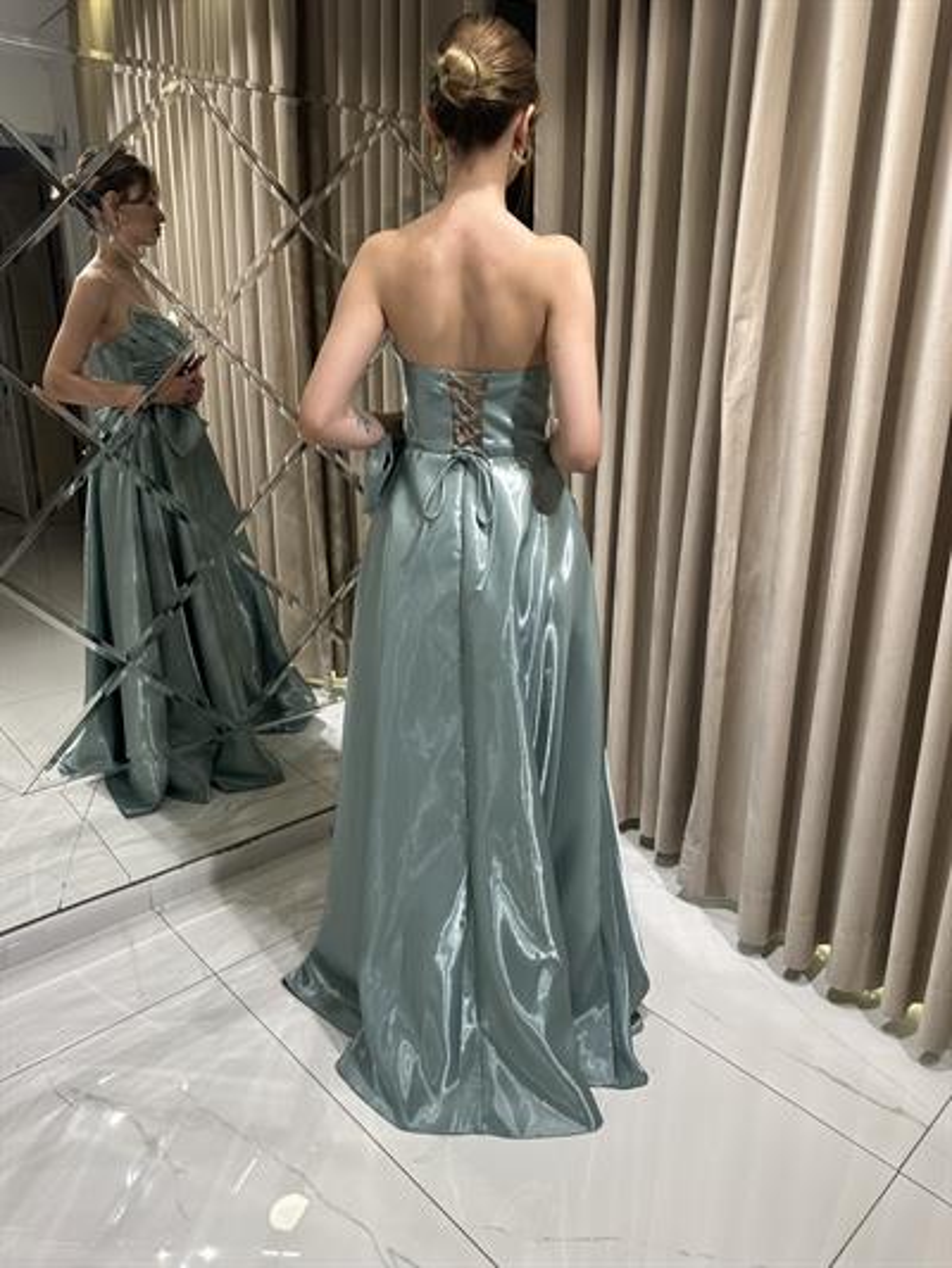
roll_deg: -1.0
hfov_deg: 56.8
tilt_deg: -16.6
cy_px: 634
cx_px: 476
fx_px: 880
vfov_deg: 71.6
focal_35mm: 24
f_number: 1.78
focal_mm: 6.86
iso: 80
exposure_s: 1/278
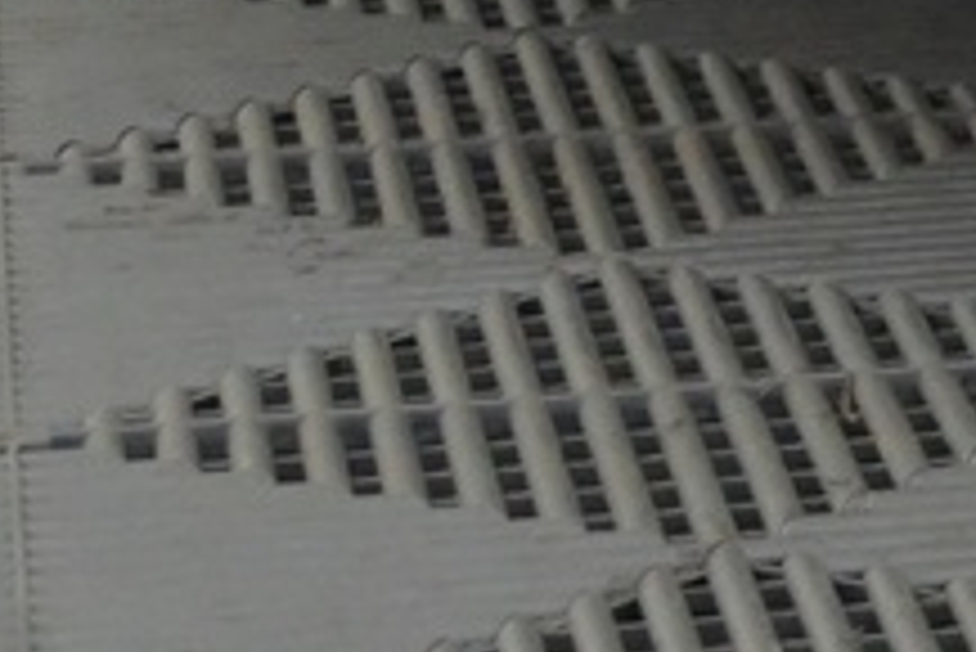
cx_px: 3355
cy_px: -1273
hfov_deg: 6.4
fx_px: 7589
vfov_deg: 4.7
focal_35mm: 280
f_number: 5.6
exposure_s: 1/125
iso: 2500
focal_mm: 25
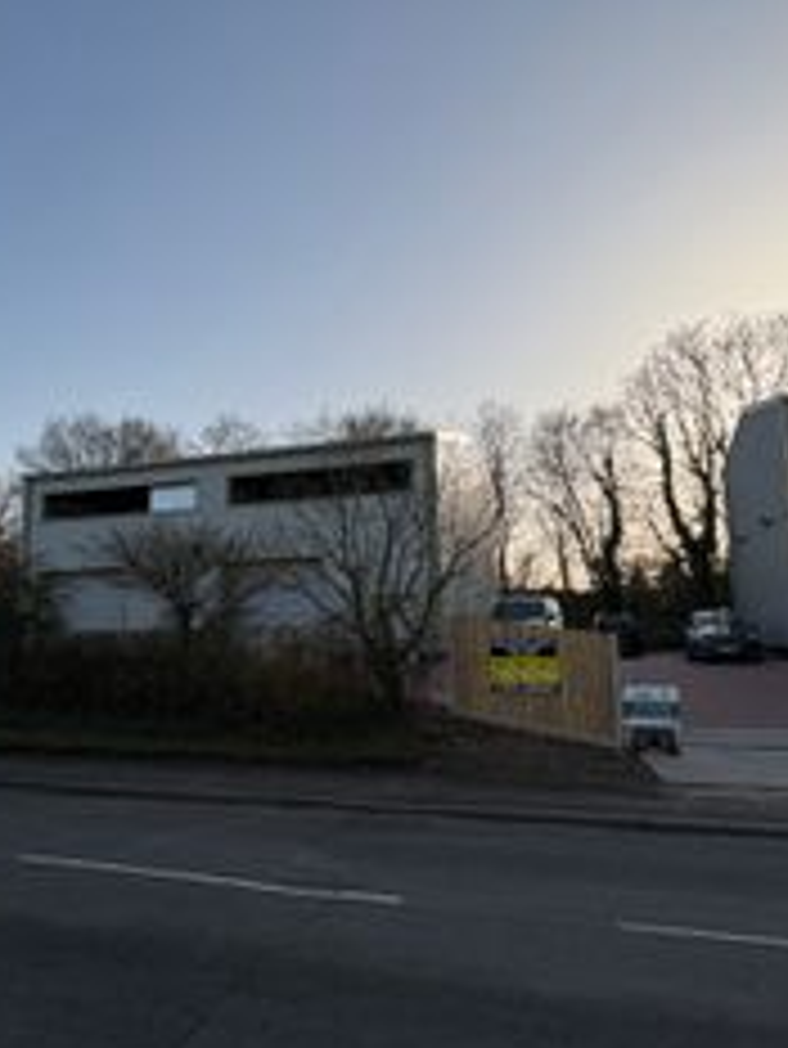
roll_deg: +2.3
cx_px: 405
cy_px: 522
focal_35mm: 24
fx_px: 728
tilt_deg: +9.5
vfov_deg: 71.6
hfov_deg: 56.9
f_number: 2.2
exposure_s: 1/2494
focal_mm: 2.22
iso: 50
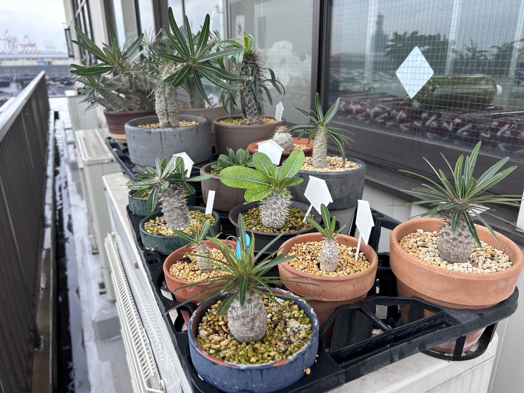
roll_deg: +0.8
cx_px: 262
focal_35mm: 26
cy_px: 196
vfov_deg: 53.1
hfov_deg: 67.3
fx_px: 394
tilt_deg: -19.5
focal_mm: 5.7
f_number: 1.5
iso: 50
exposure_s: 1/313
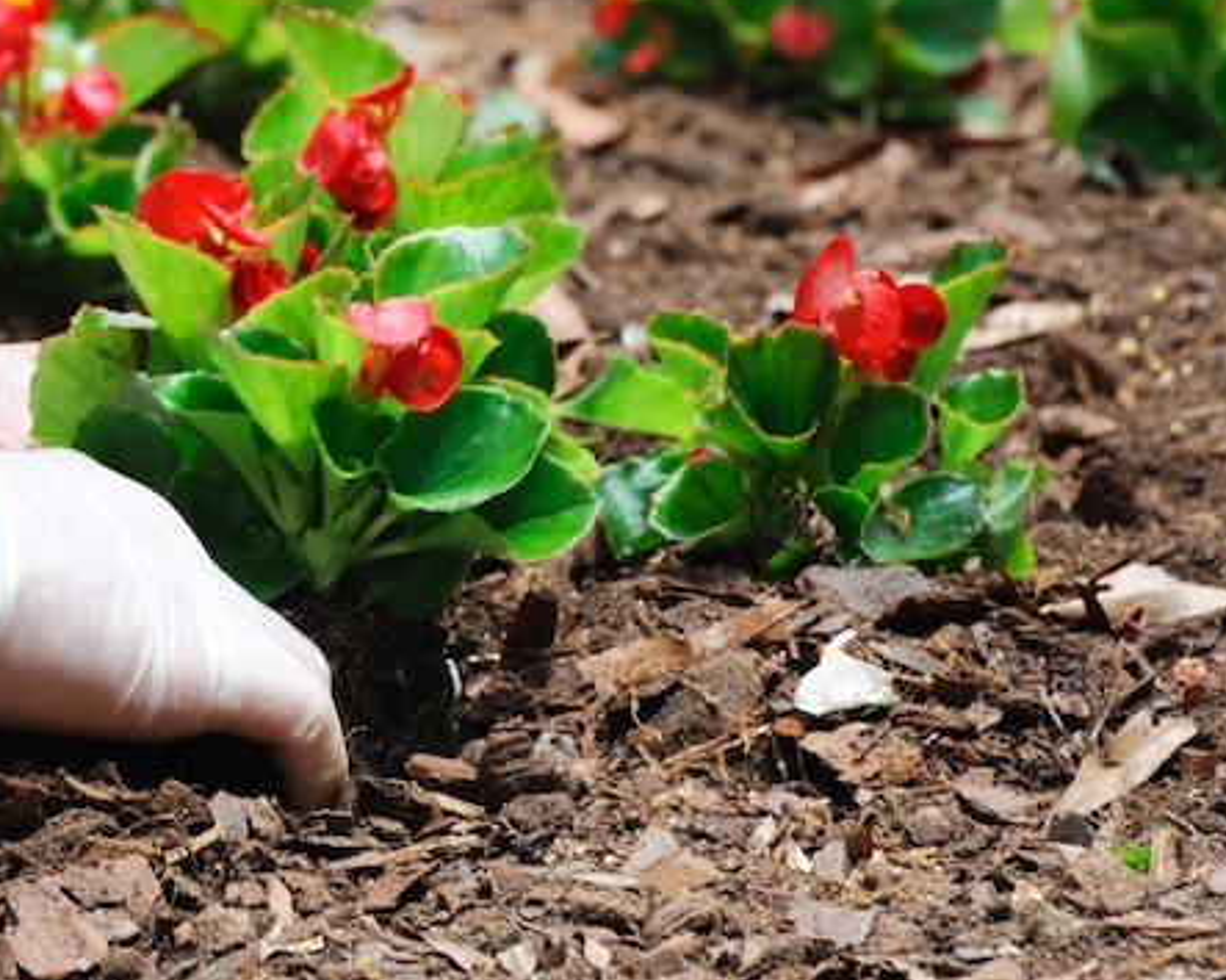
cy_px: 424
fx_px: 27637
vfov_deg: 2.0
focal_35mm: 762
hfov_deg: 2.5
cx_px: 351
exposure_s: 1/200
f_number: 8
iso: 200
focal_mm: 300
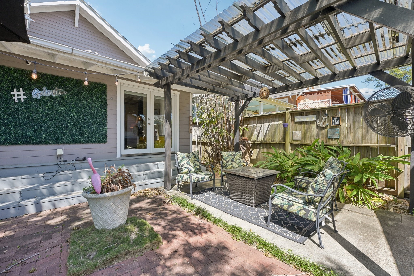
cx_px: 207
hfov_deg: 100.4
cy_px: 138
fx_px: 172
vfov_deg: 77.3
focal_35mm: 15
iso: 400
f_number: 7.1
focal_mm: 15
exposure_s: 1/500
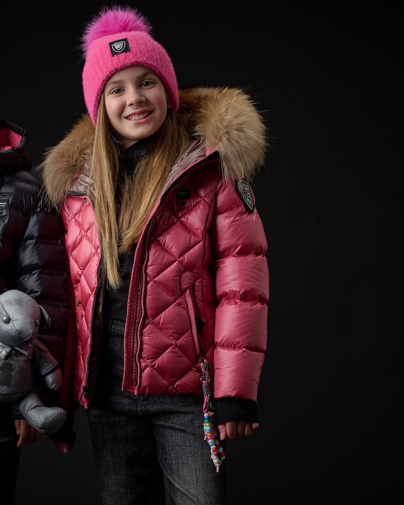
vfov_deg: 23.6
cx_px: 165
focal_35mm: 81
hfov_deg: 18.9
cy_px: 251
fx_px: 1210
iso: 100
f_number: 11
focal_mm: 57
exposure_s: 1/160
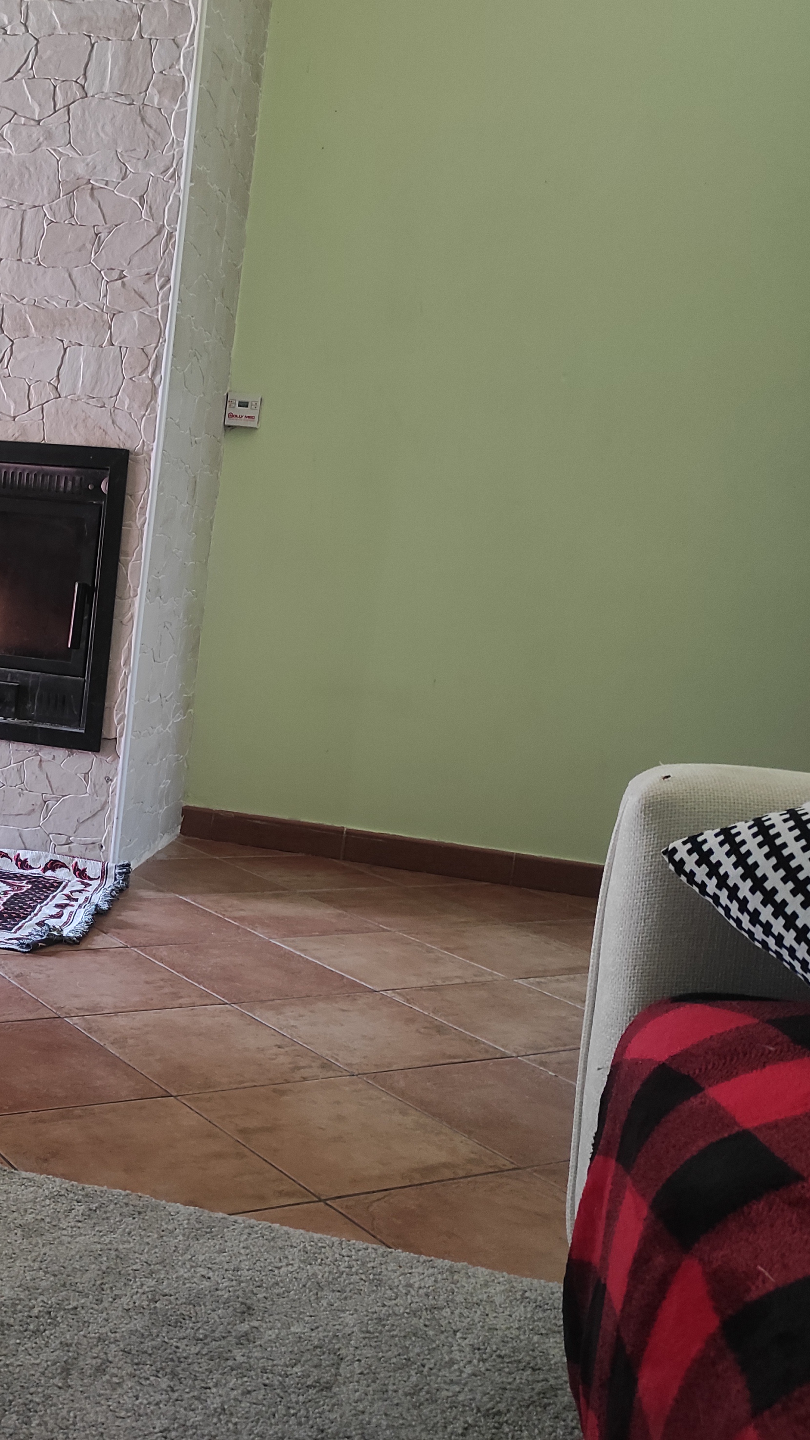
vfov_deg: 54.0
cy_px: 730
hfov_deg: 30.0
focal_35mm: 37
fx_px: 1413
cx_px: 23
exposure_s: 1/33
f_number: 1.89
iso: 789
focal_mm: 5.43
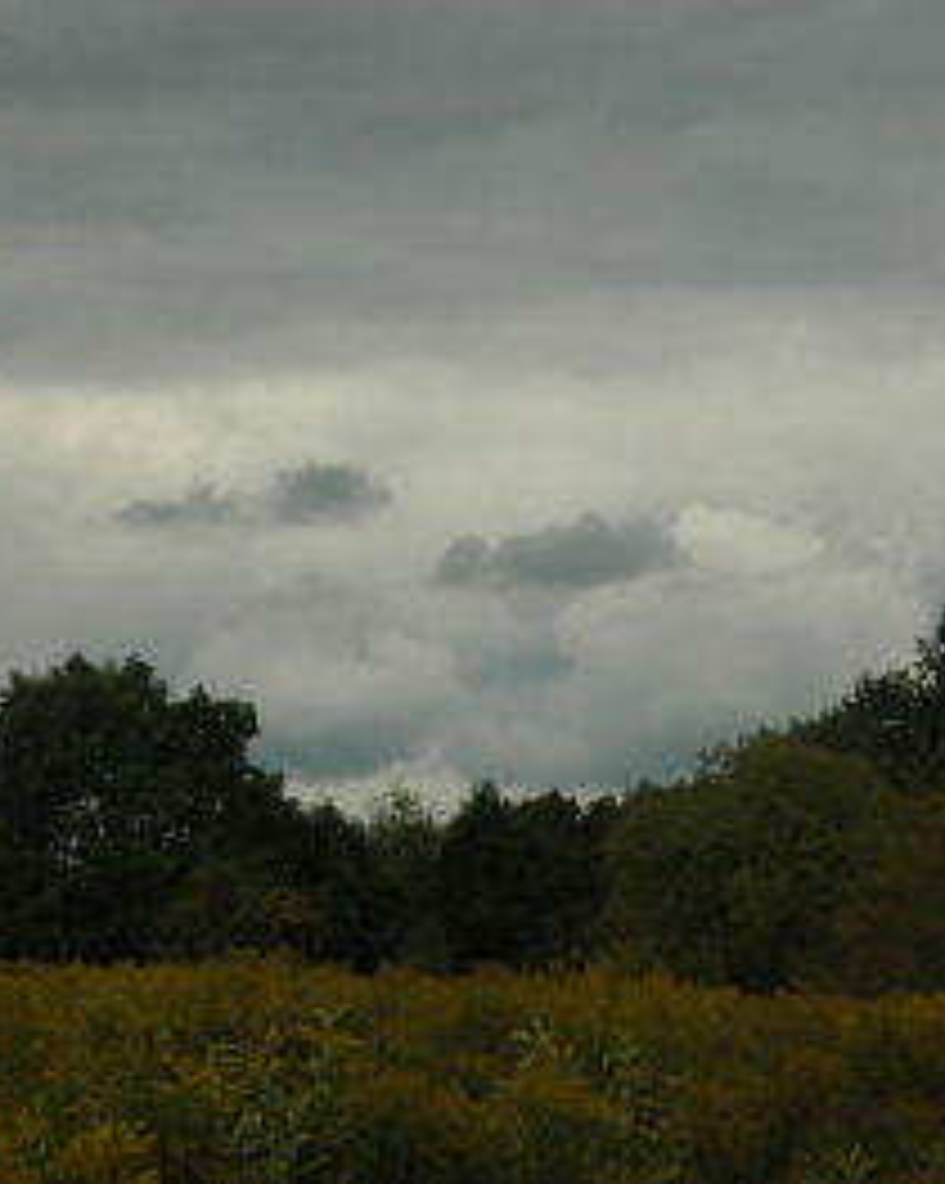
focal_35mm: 150
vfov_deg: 12.9
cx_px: 482
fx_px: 5250
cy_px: 590
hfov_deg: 10.3
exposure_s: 1/2500
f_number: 8
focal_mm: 70
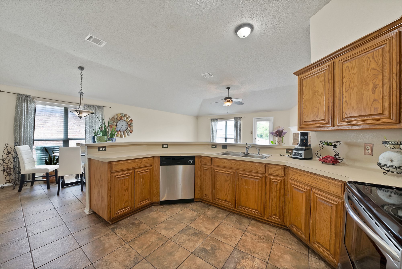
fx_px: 134
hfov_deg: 112.6
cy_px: 134
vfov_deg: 90.1
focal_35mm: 12
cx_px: 201
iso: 640
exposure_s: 1/2.5
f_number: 9
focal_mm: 12
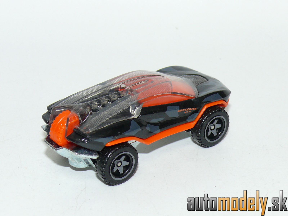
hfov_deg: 18.2
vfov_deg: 13.7
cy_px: 108
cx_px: 144
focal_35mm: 108
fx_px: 899
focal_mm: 13.8
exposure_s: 1/30
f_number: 4
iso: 100
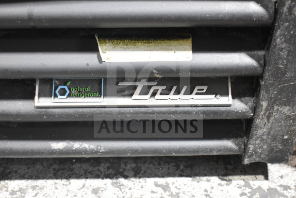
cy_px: 99
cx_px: 148
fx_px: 382
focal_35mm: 46
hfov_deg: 42.3
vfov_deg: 29.0
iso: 4000
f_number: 4.2
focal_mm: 31
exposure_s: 1/50
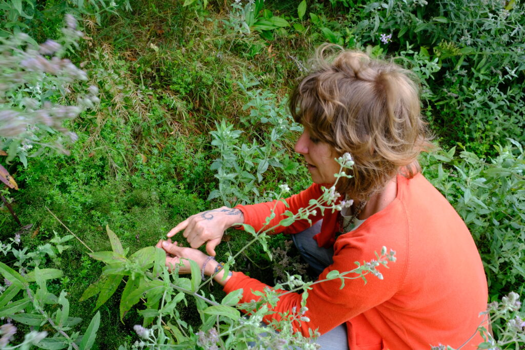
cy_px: 175
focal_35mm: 31
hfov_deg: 60.3
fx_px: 452
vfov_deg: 42.3
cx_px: 262
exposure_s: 1/30
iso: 160
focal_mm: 20.5
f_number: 9
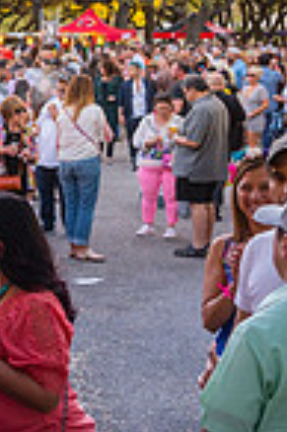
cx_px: -328
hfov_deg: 11.0
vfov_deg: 18.4
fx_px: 1330
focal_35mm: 111
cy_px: 198
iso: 1250
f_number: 4
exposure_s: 1/500
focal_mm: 28
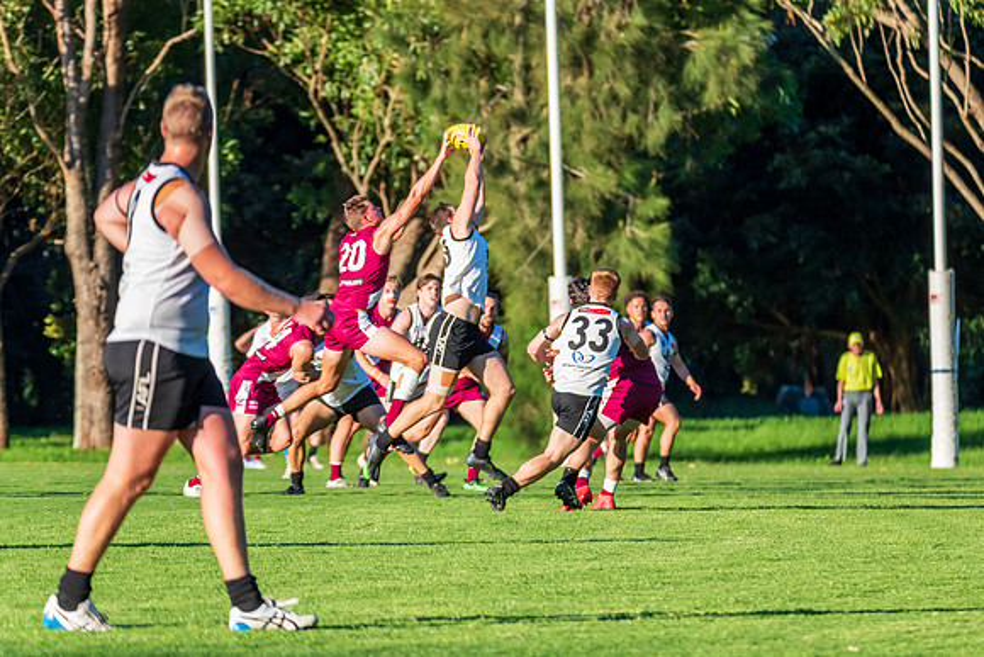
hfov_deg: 7.7
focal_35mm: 267
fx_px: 7307
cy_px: 314
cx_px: 513
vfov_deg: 5.1
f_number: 6.3
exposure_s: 1/2500
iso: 1000
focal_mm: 250
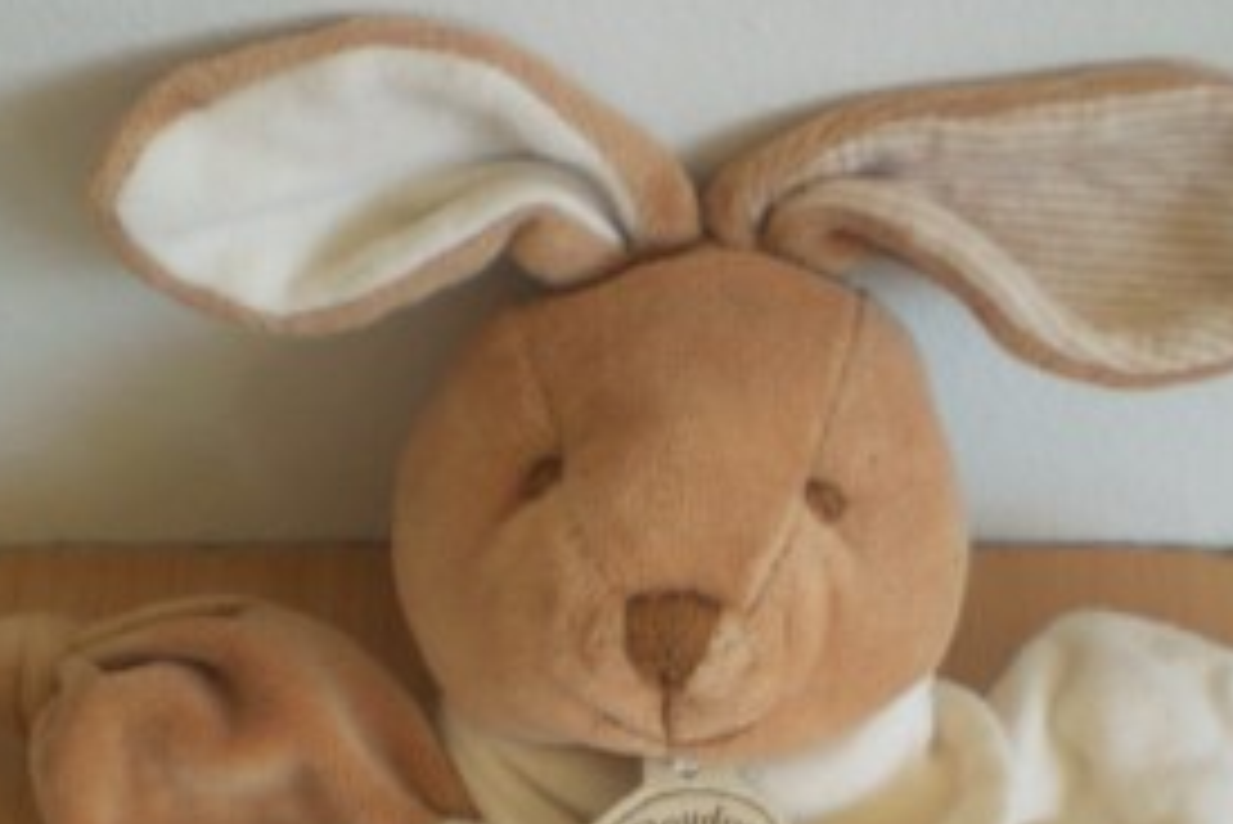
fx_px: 2570
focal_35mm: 75
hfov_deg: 27.0
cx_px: 639
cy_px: 973
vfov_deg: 17.4
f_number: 3.1
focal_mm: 6.3
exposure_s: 1/55.5
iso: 154
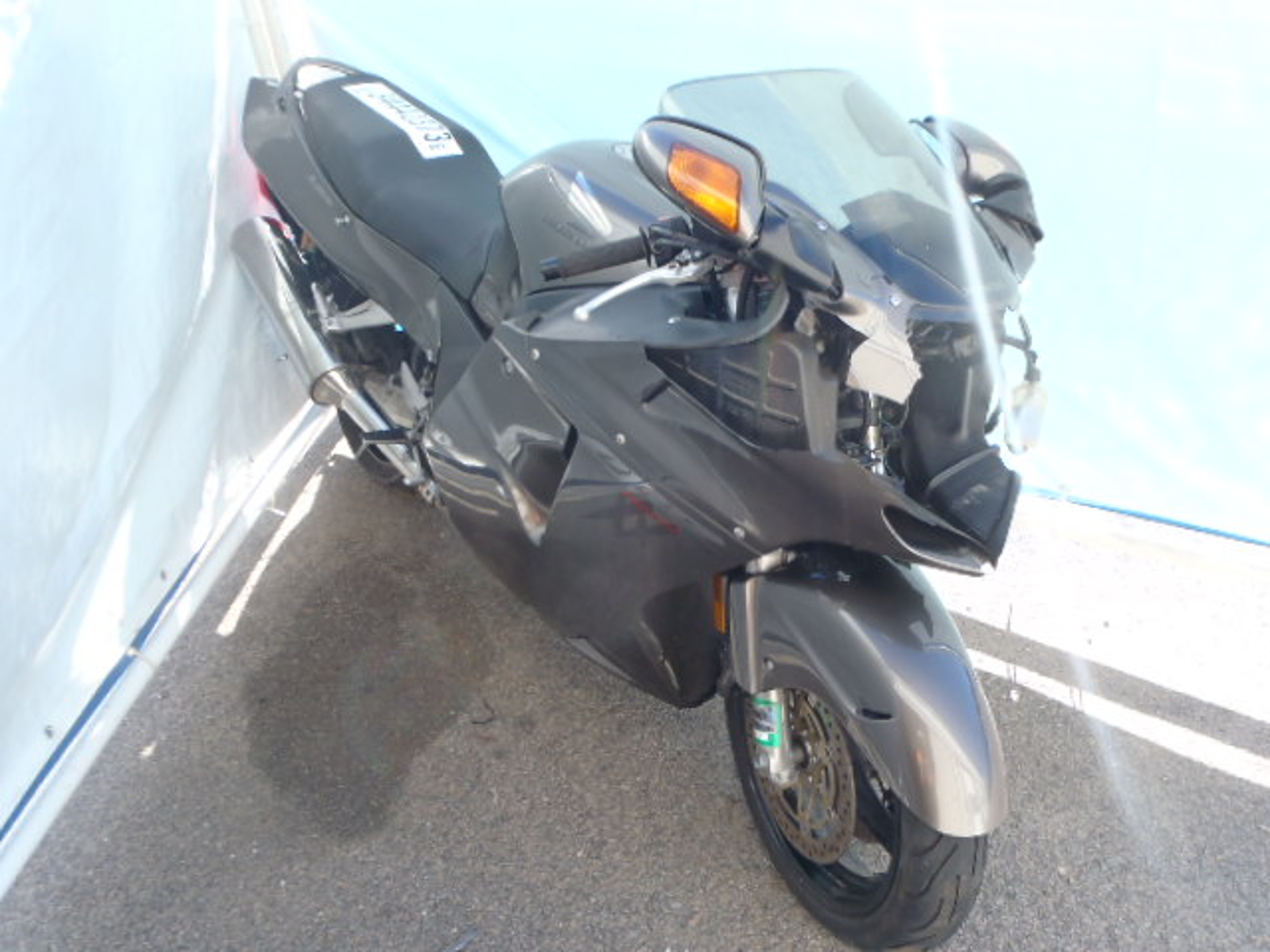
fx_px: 1027
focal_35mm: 28
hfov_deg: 63.4
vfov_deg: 49.7
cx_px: 635
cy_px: 476
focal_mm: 5
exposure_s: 1/60
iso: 80
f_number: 4.5
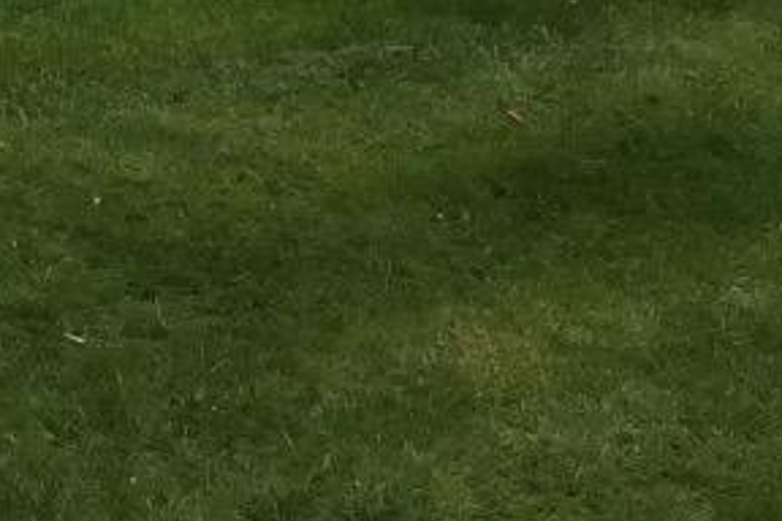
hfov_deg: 12.0
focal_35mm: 151
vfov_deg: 8.3
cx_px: -809
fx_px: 3280
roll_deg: -2.7
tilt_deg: +8.6
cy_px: -749
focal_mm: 4.15
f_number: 2.2
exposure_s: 1/120
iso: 32
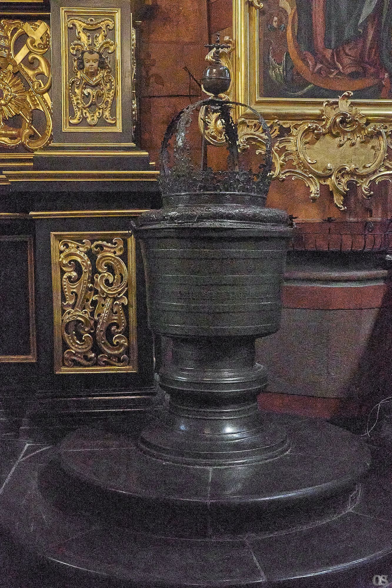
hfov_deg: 31.9
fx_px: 686
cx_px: 196
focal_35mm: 42
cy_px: 294
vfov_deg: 46.4
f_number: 10
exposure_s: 1/200
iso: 51200
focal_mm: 28
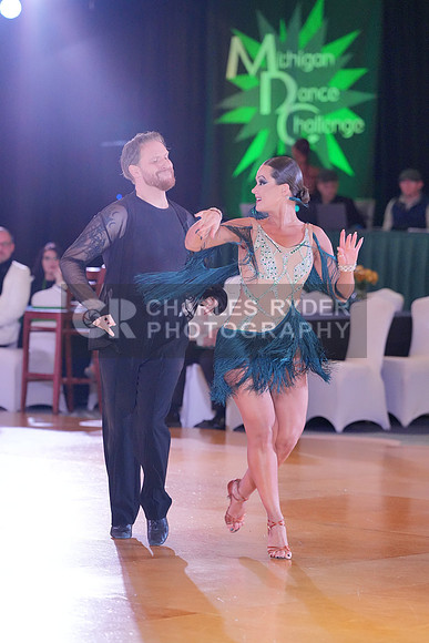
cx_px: 214
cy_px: 322
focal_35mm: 143
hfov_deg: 9.6
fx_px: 2554
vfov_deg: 14.3
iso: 6400
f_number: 3.5
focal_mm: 143
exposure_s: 1/500
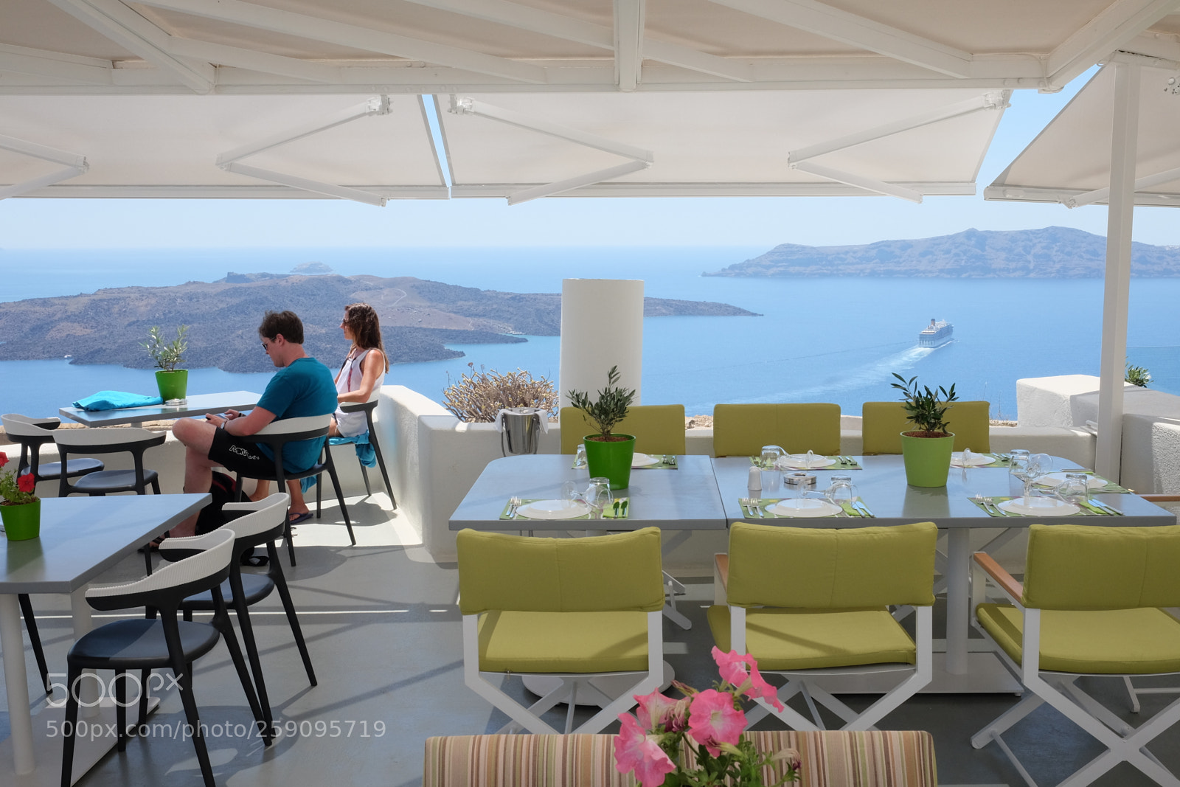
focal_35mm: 35
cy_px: 394
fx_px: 1147
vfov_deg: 37.9
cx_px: 590
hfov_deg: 54.4
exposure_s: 1/52
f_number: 14
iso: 800
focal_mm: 23
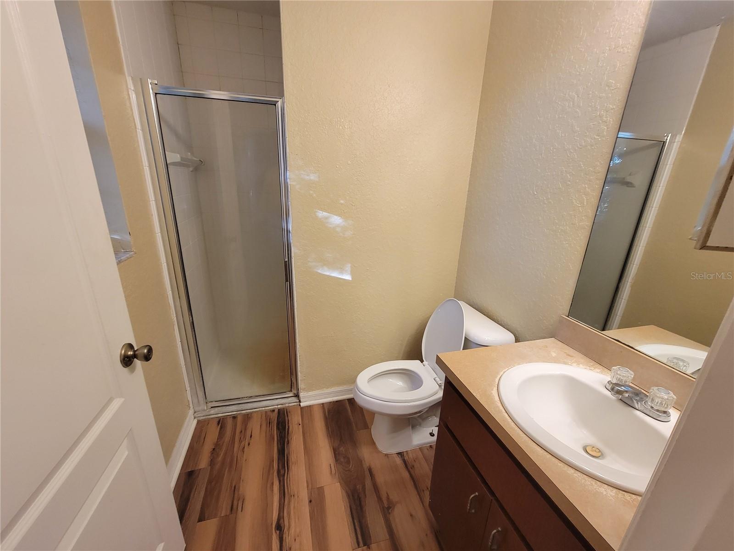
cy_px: 276
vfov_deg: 89.9
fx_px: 276
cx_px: 367
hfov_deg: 106.2
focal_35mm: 13
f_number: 2.2
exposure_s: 1/60
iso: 160
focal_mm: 2.2
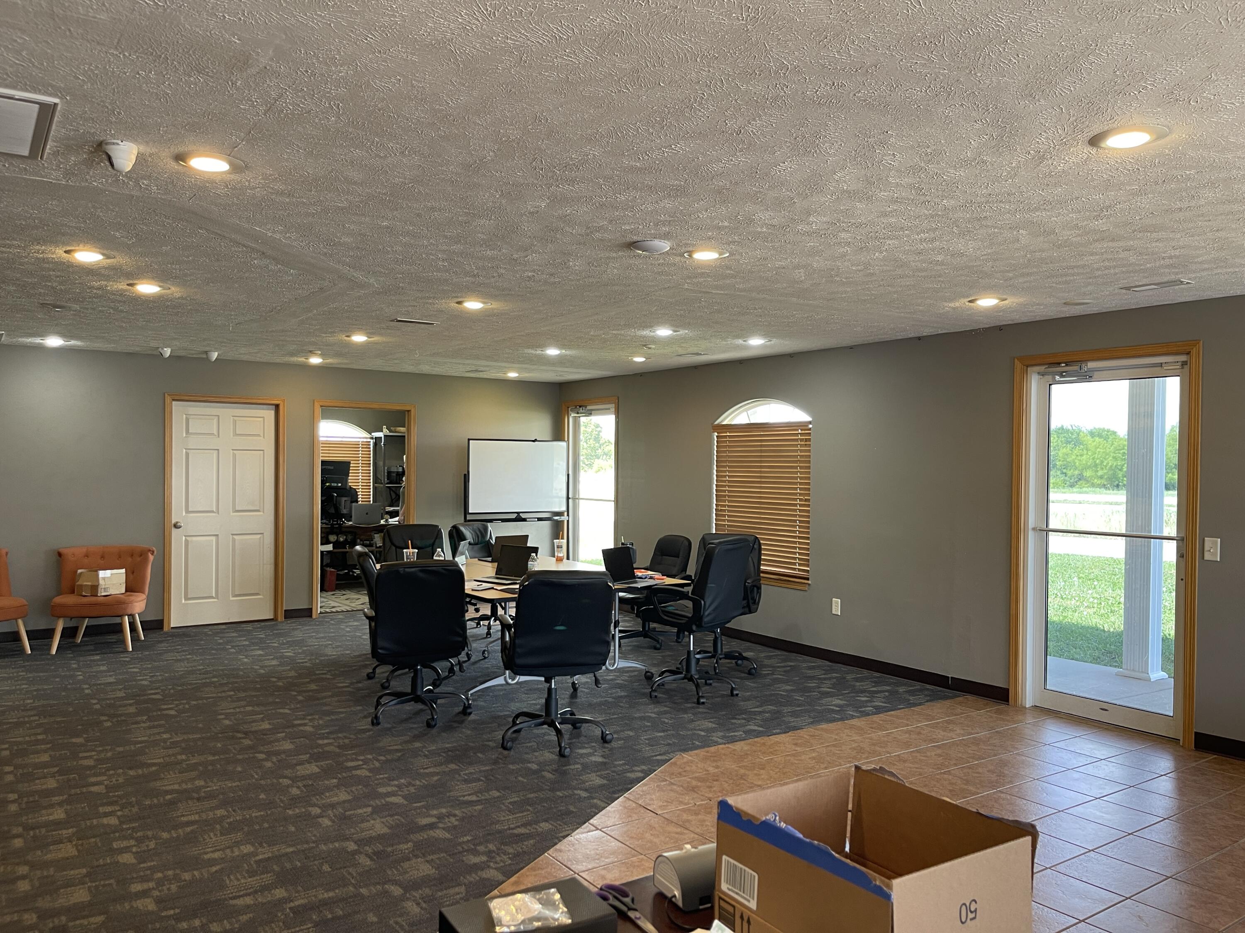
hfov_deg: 69.4
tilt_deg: -1.3
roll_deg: -0.7
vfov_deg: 54.9
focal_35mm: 25
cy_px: 466
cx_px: 622
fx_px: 899
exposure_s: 1/60
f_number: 1.6
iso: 80
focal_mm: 5.1
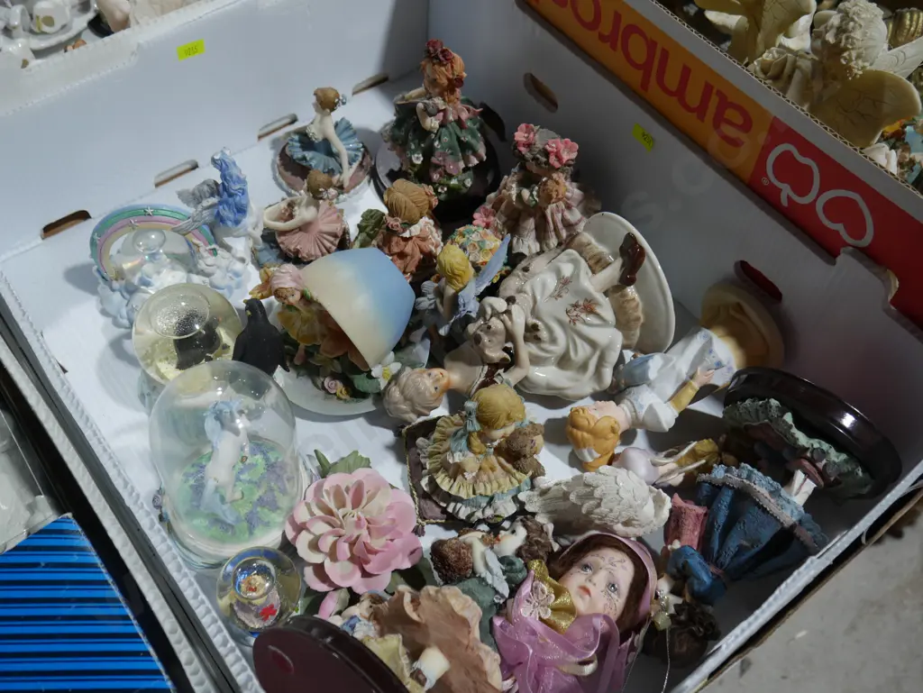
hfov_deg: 51.3
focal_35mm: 36
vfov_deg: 39.7
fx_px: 960
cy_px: 346
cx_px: 462
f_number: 4
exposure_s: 1/80
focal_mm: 18
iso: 200
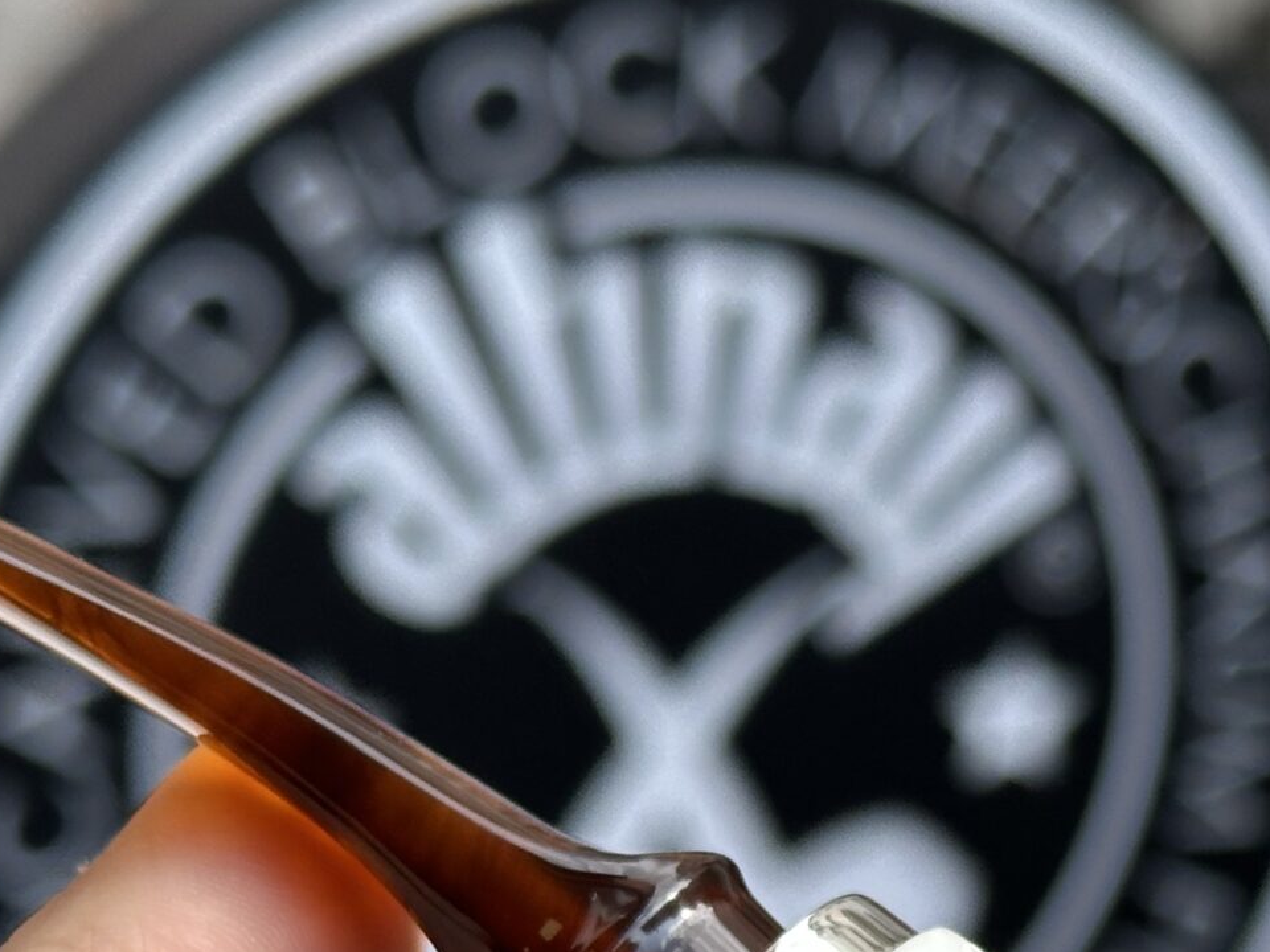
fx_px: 4696
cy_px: 1095
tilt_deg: -21.3
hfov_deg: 15.2
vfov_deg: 11.4
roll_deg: -4.8
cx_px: 1168
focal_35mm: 128
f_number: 1.78
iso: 64
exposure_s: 1/1199
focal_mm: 6.86
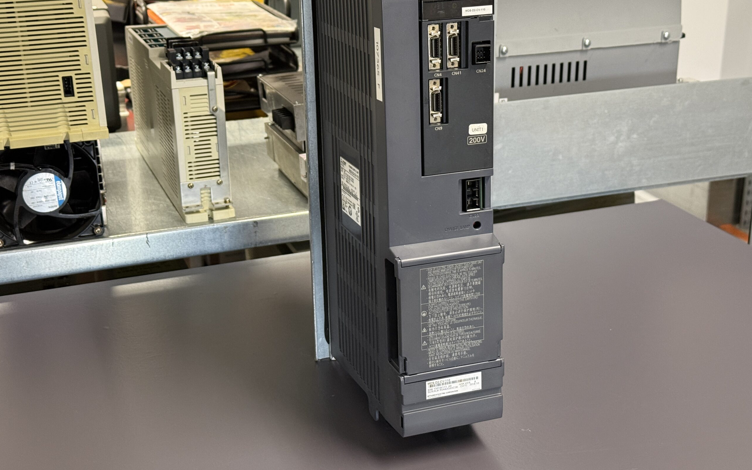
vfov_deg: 25.3
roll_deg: +0.4
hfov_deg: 39.6
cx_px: 376
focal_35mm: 51
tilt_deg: -19.3
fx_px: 1045
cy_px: 196
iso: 200
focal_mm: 6.76
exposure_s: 1/33
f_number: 1.78
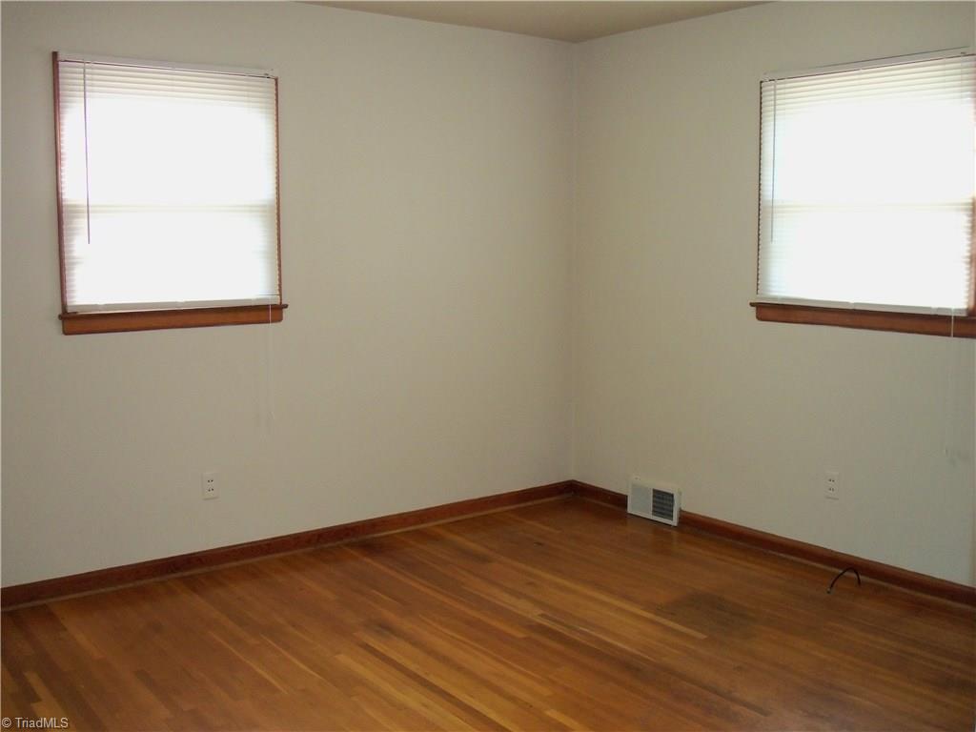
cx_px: 488
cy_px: 366
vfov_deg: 41.8
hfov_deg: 54.0
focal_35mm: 34
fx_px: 959
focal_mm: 5.7
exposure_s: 1/30
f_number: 2.9
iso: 250
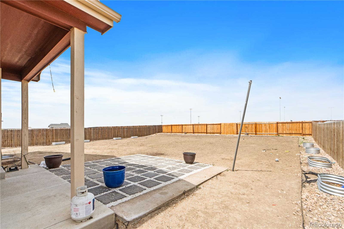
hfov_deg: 96.7
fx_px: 153
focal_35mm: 16
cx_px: 172
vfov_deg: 73.7
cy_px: 114
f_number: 9
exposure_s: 1/500
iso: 400
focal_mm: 16
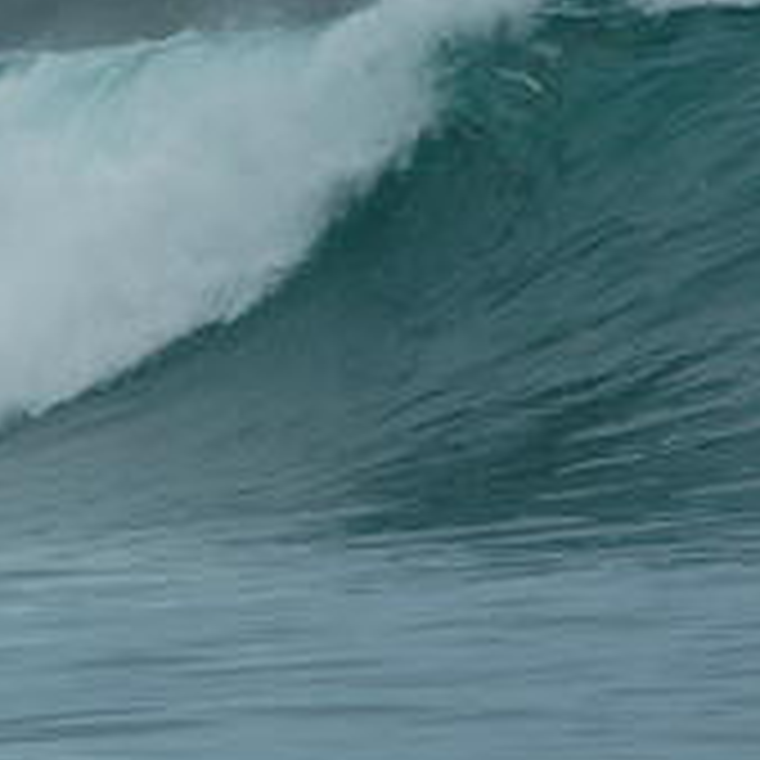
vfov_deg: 2.0
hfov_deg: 2.0
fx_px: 21561
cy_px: 420
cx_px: -110
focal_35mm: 868
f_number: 8
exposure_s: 1/2000
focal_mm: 210
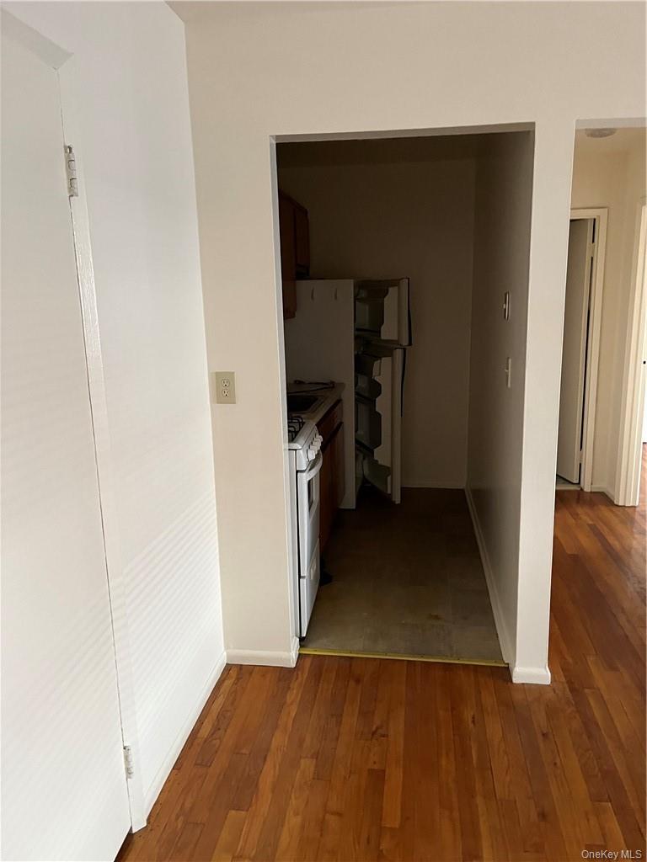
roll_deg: +3.7
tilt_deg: -13.0
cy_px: 431
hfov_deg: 53.1
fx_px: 648
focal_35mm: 26
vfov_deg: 67.3
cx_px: 324
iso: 500
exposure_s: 1/47
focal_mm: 5.1
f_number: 1.6
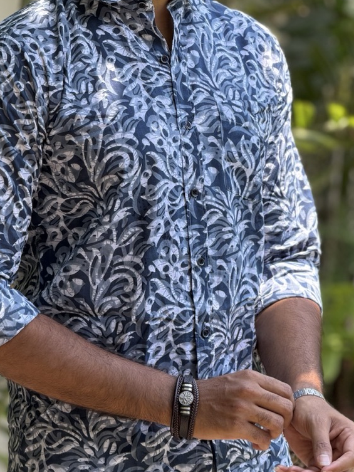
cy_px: 141
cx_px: 182
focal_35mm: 170
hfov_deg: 8.7
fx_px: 2317
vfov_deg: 11.6
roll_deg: -0.2
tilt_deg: -2.6
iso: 50
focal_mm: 16.89
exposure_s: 1/135
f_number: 2.8
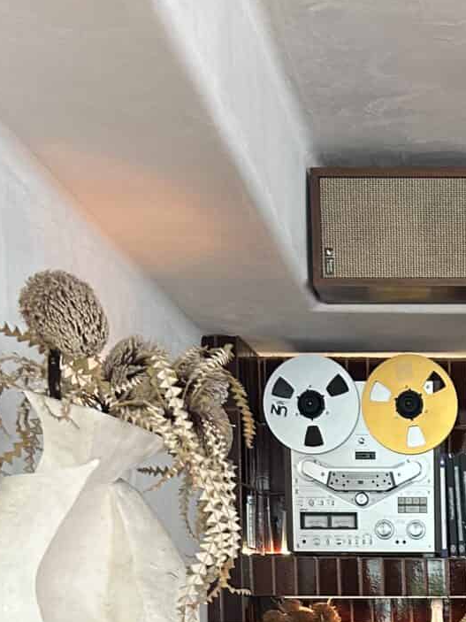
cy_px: 774
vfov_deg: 24.5
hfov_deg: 19.7
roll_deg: -0.9
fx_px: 1275
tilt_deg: -6.3
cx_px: 525
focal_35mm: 71
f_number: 1.5
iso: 160
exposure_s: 1/60
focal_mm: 5.7
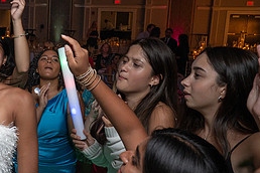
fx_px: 419
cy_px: 97
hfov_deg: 30.6
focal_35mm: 58
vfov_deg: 23.4
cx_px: -30
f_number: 5.6
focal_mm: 25
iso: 2000
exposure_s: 1/200
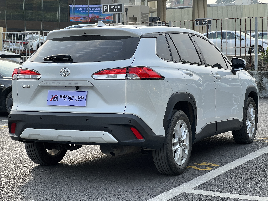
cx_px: 134
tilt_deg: -3.5
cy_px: 100
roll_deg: +0.5
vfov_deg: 19.1
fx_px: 596
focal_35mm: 77
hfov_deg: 25.3
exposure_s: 1/206
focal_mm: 9
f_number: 2.8
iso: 32
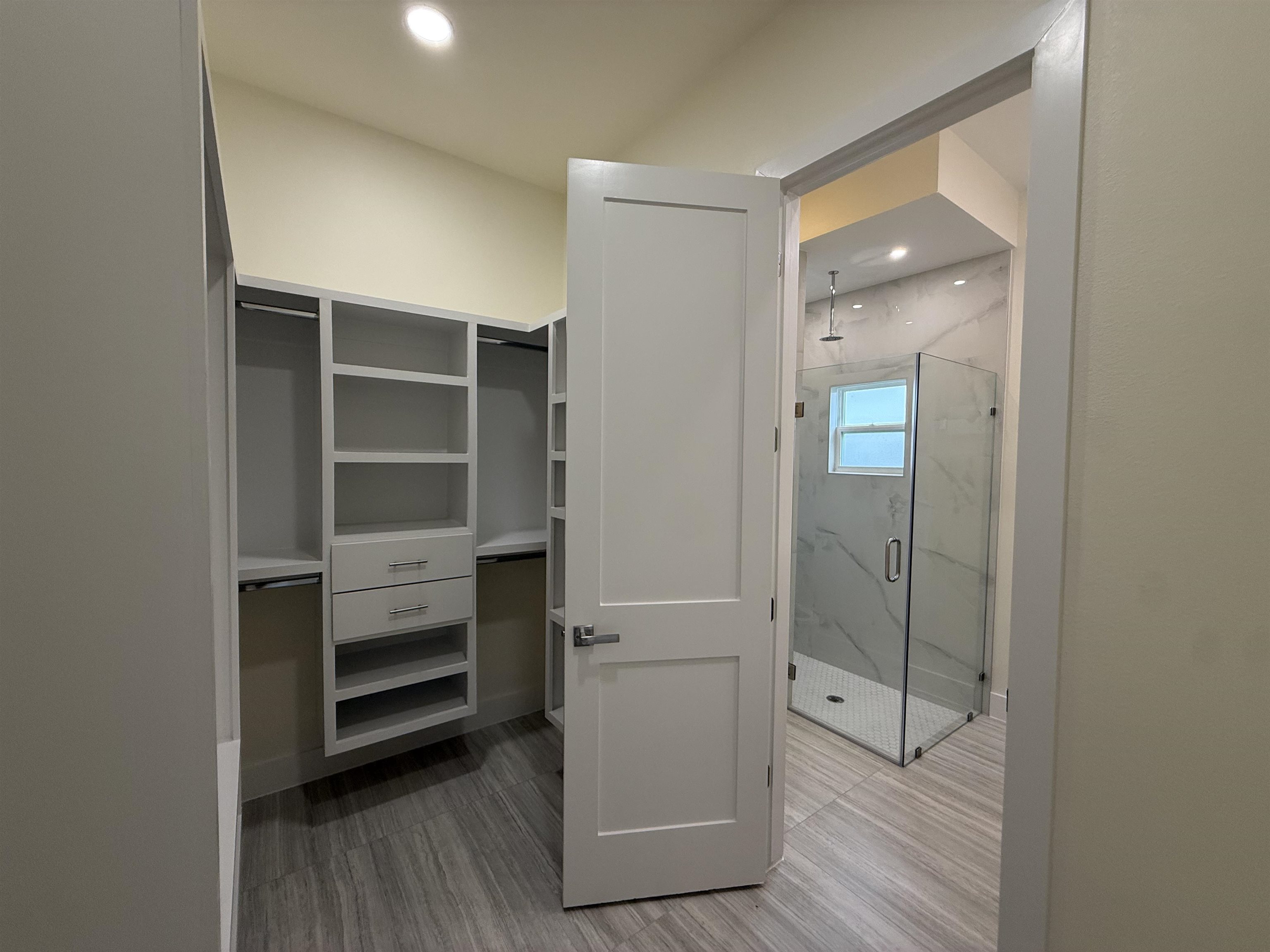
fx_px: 514
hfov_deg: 102.1
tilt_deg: -1.3
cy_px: 476
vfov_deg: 85.7
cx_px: 635
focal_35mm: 14
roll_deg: -0.3
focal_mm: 2.22
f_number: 2.2
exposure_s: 1/120
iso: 160
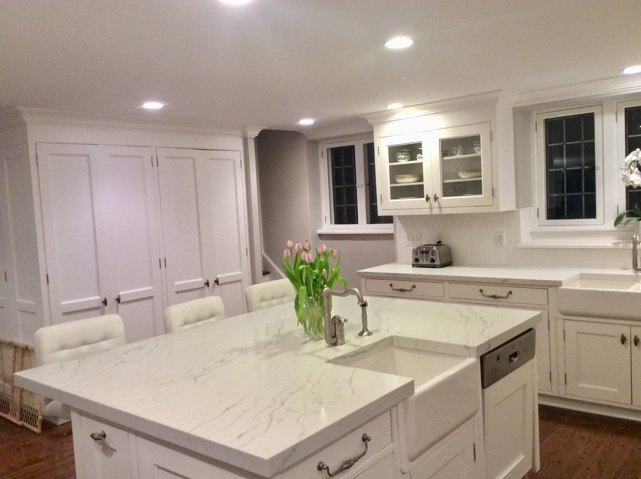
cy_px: 240
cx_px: 320
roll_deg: +2.3
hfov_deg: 56.9
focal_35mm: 32
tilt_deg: -5.3
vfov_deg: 44.1
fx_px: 592
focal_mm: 3.3
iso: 80
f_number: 2.4
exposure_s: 1/24
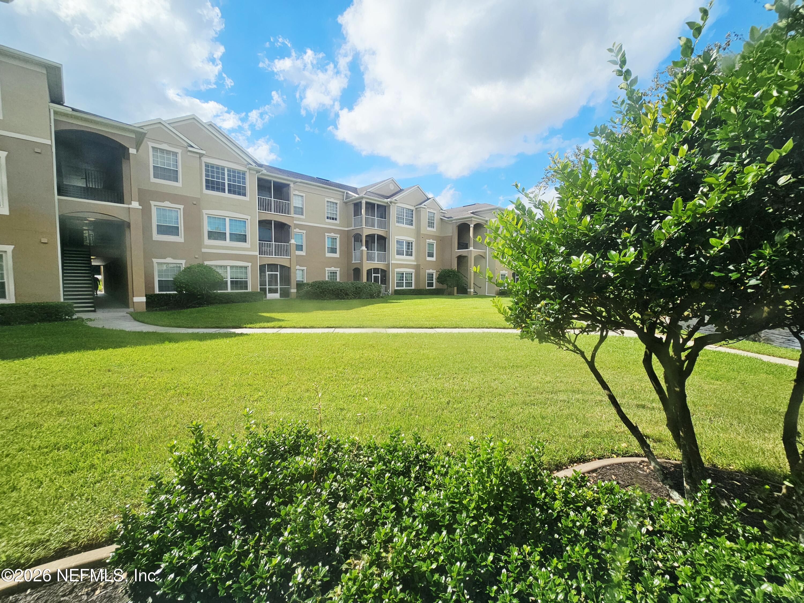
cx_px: 402
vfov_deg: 89.9
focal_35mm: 13
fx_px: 302
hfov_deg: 106.2
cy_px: 302
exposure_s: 1/2500
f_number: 2.2
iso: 50
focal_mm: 2.2
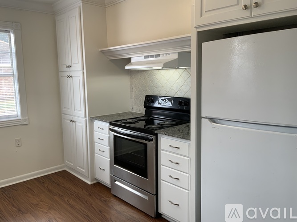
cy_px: 111
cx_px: 148
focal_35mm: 29
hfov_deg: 61.7
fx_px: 249
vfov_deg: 48.2
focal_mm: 3
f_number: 1.8
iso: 40
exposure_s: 1/120
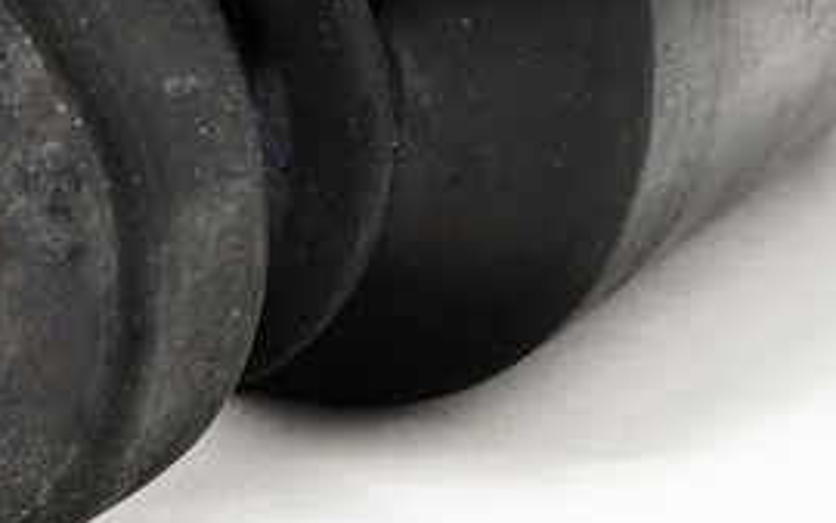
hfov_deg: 16.3
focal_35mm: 128
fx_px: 2918
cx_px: 269
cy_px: -6
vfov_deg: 10.2
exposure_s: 1/122
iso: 112
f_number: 1.75
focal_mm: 4.75
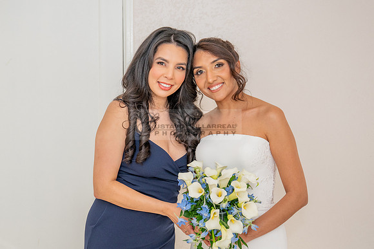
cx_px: 151
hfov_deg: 33.9
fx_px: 612
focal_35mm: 59
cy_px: 139
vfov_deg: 23.0
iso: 800
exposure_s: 1/200
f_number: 4.5
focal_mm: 48
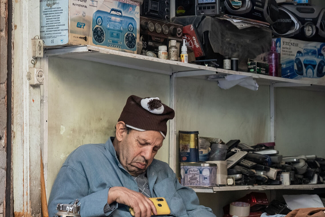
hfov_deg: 19.4
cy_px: 161
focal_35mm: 103
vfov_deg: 13.2
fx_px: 930
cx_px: 310
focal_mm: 49
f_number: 5
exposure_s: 1/160
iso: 2000
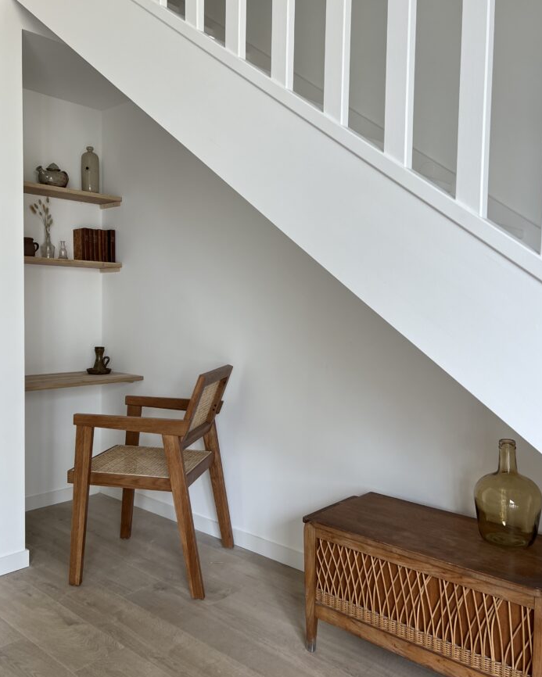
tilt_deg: -2.0
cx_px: 258
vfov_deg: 58.8
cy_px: 331
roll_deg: +0.8
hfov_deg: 48.5
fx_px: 601
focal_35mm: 30
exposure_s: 1/121
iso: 50
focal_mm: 5.7
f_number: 1.5
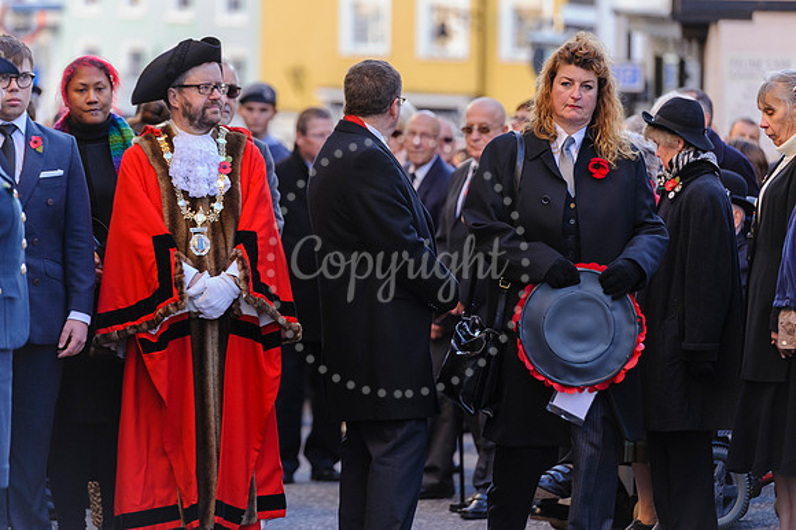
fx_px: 5088
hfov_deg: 8.9
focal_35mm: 230
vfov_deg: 6.0
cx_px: 422
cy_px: 226
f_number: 4
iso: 800
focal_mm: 200
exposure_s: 1/250
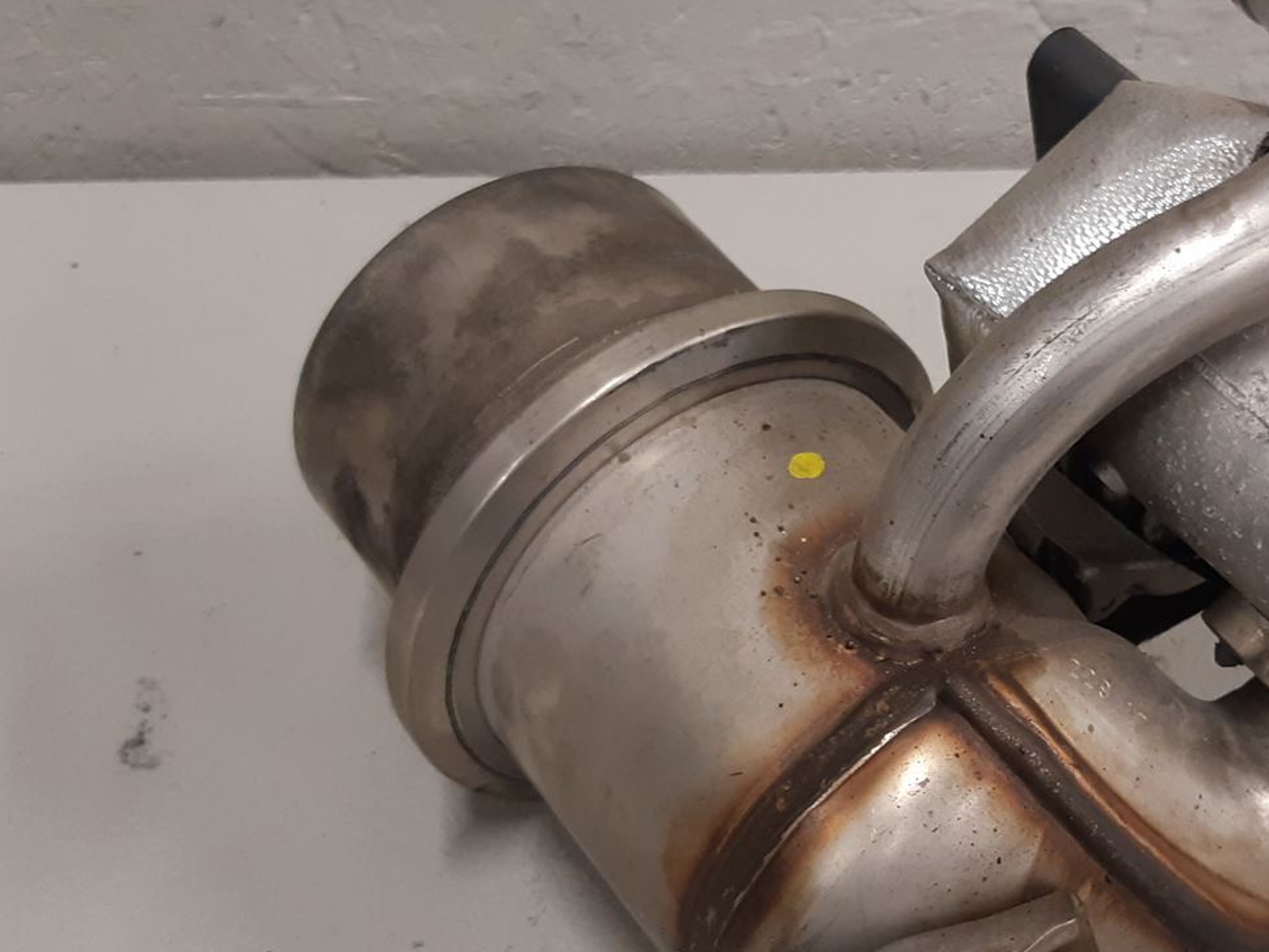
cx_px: 940
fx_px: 2016
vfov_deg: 26.5
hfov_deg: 34.3
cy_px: 535
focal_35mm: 55
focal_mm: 3.93
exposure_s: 1/50
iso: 125
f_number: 1.7
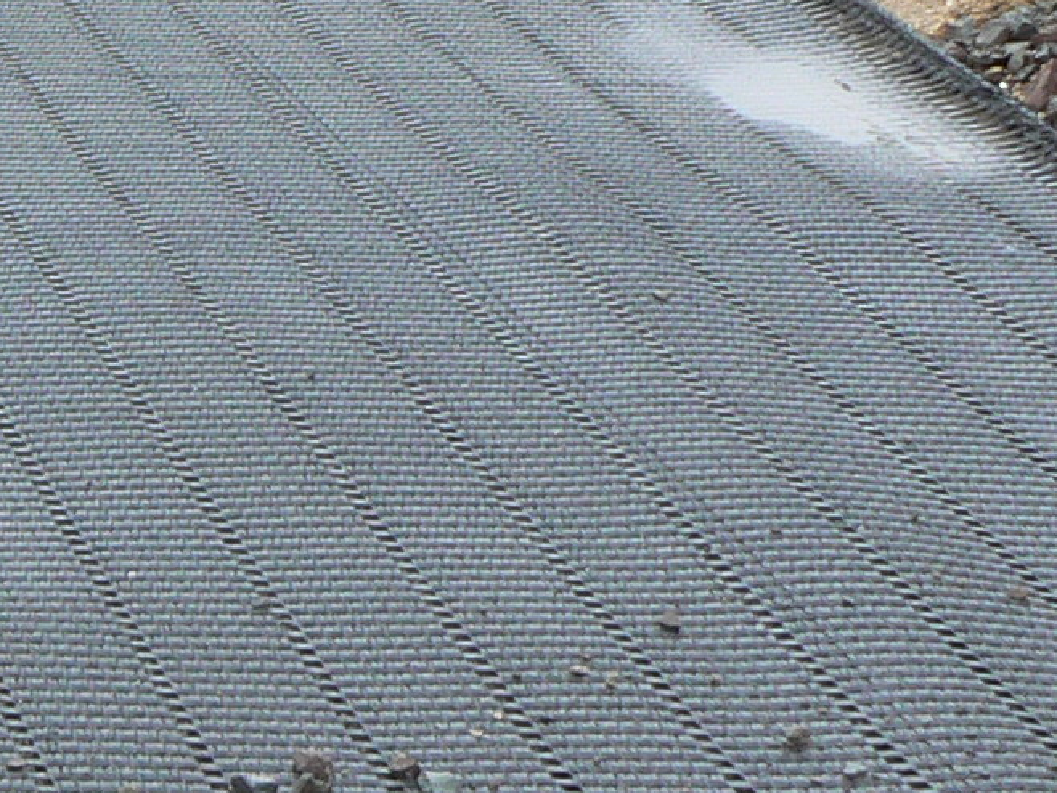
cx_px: -1144
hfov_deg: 11.4
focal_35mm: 154
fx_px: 4704
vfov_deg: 9.6
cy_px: -21
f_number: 5.6
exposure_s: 1/125
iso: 80
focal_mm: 6
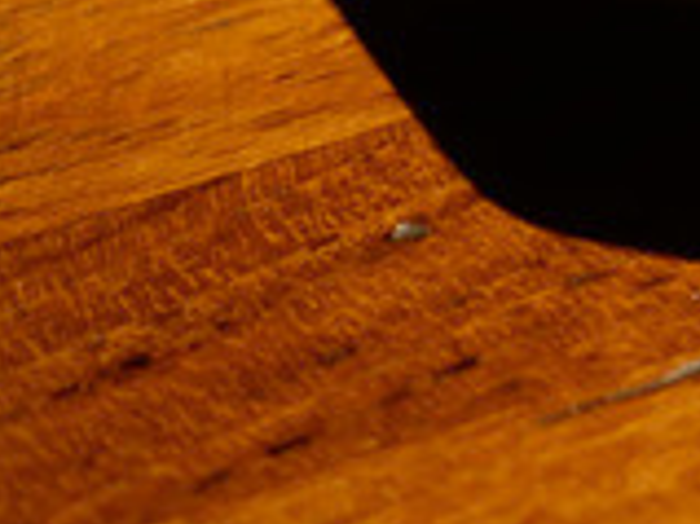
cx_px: 1752
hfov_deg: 10.0
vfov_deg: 7.8
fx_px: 3435
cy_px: -949
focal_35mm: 170
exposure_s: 1/60
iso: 500
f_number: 1.7
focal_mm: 15
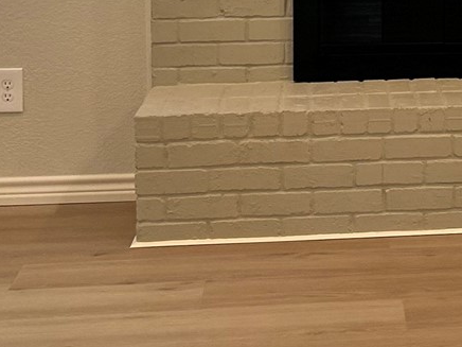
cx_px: 589
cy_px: -62
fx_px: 1628
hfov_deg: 15.4
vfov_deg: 11.9
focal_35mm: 122
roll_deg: +0.0
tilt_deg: -7.2
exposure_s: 1/120
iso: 64
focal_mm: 5.7
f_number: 1.5
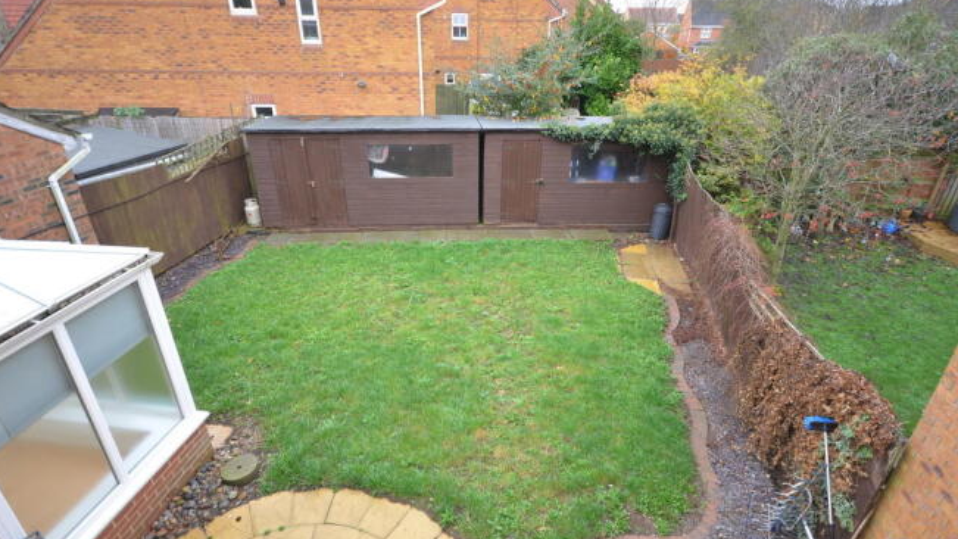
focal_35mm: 21
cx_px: 477
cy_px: 286
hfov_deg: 85.2
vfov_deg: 54.6
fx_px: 521
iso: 250
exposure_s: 1/60
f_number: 4.5
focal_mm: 13
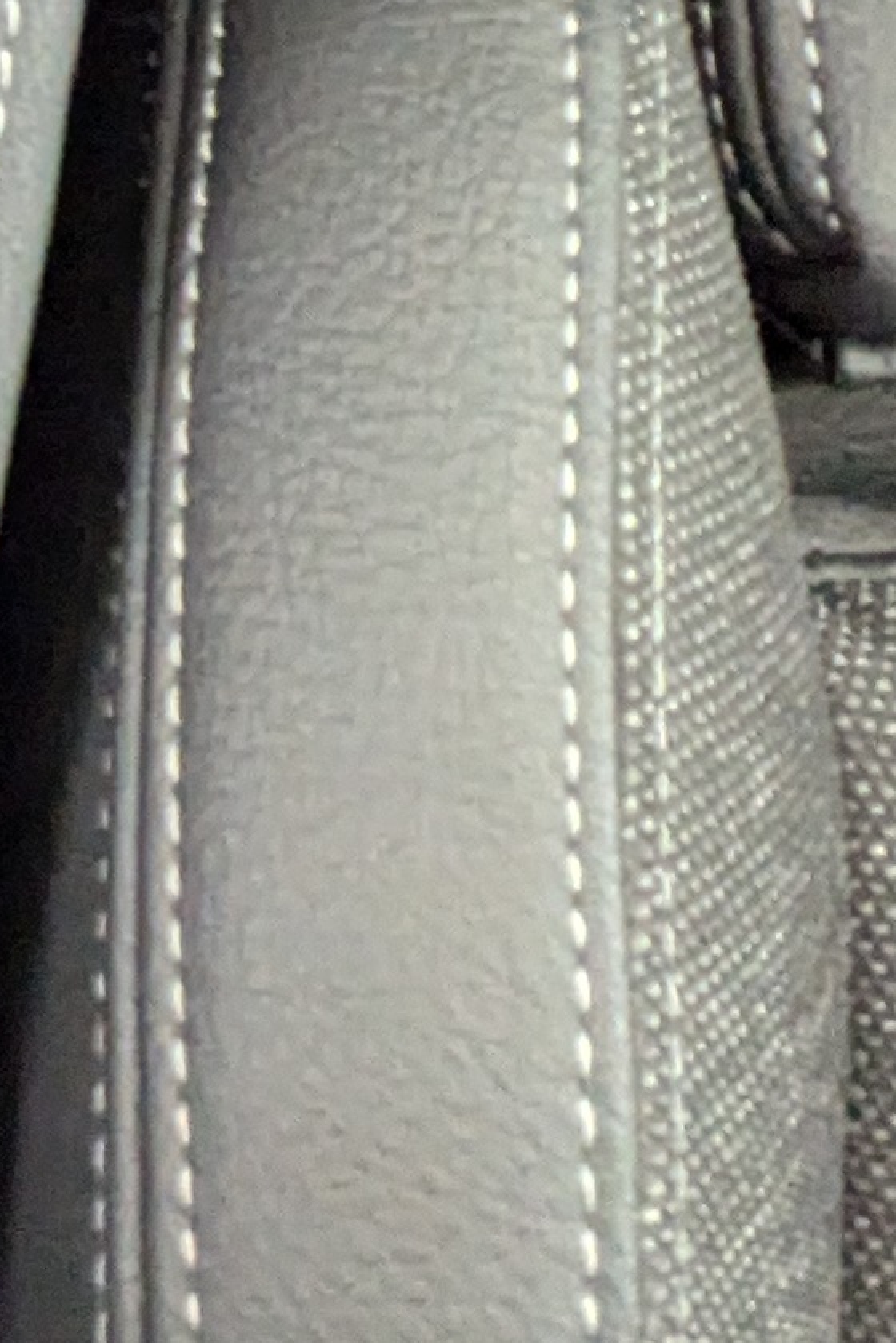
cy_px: -424
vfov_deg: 22.3
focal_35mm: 81
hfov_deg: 12.8
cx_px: -1267
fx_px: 3021
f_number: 2.2
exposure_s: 1/25.3
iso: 562
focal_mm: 2.35
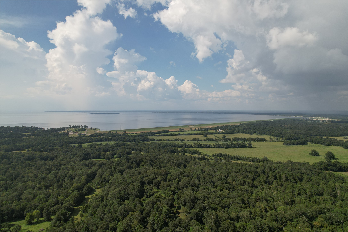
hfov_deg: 78.6
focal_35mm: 22
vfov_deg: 57.2
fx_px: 213
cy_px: 116
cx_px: 174
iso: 100
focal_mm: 8.38
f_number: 2.8
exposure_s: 1/180
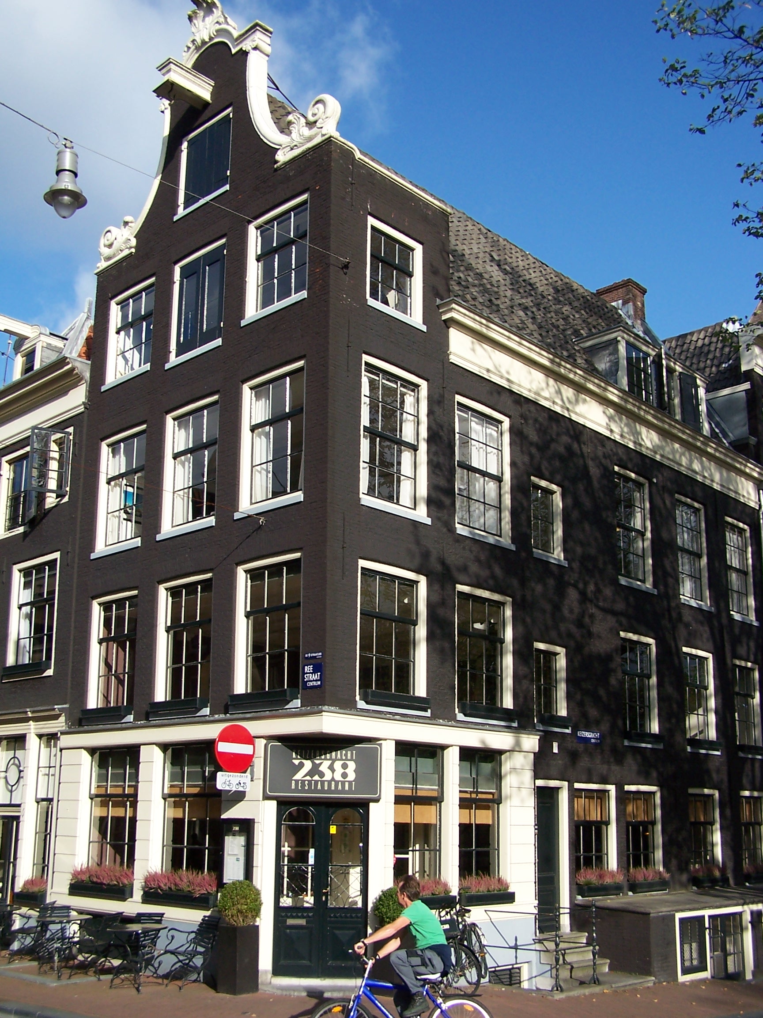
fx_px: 1117
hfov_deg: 37.7
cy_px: 509
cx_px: 382
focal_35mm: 38
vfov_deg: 49.0
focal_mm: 6.3
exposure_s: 1/750
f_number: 4
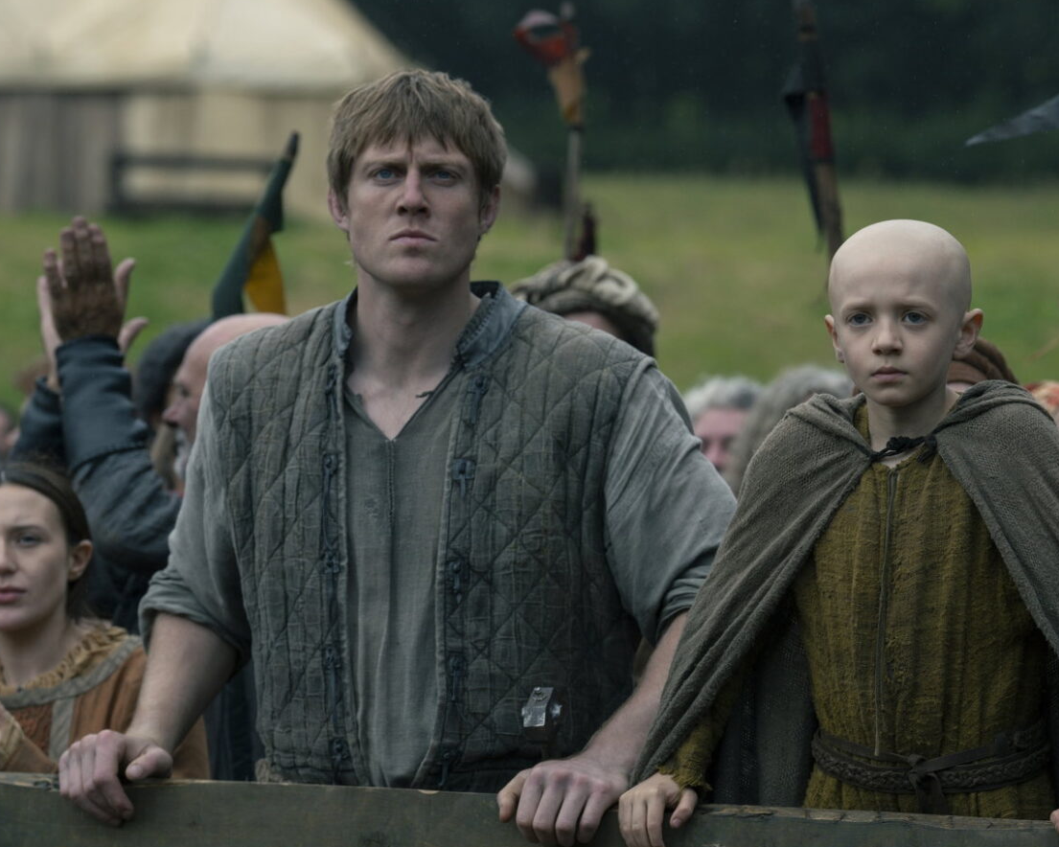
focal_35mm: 154
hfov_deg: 12.5
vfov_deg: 10.0
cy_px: 455
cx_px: 664
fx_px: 4827
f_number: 4
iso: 800
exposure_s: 1/800
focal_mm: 118
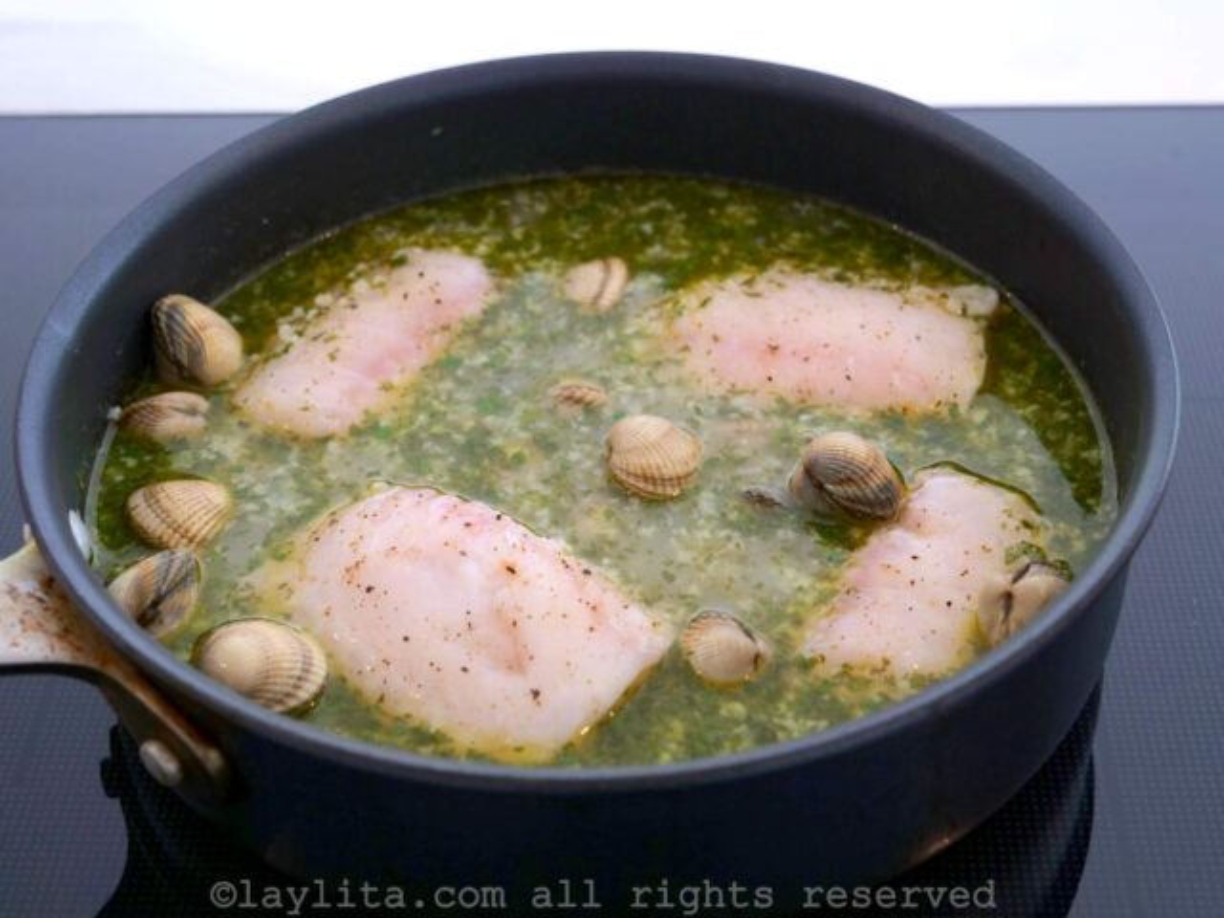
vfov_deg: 30.3
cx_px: 612
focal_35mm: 48
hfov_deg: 39.7
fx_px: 1697
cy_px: 459
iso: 200
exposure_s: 1/60
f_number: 3.5
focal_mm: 24
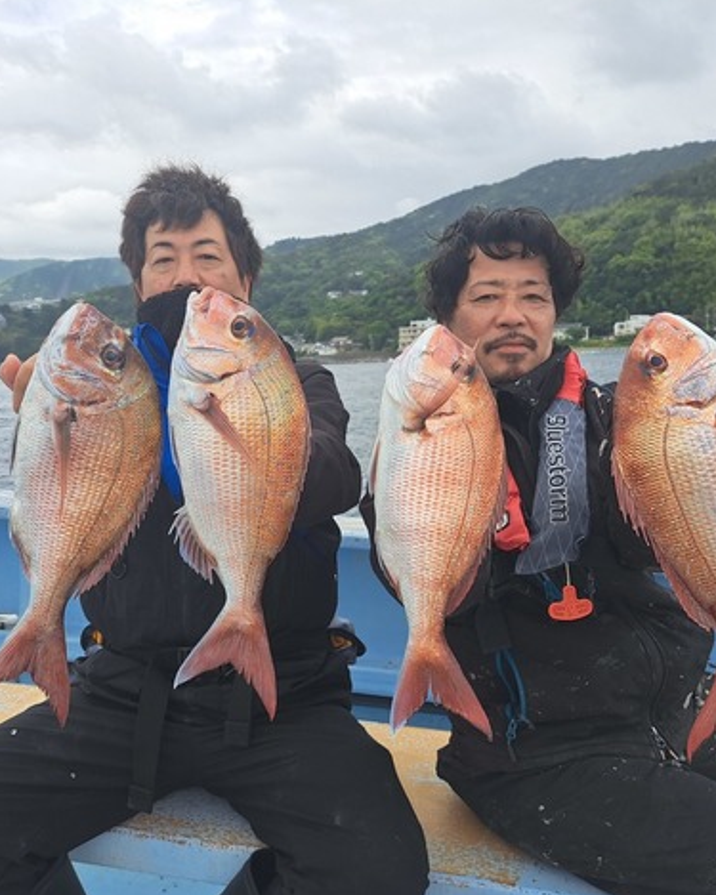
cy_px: 445
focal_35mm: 32
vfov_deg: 55.7
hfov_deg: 45.7
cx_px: 325
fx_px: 848
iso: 50
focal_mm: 5.23
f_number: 1.8
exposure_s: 1/1107
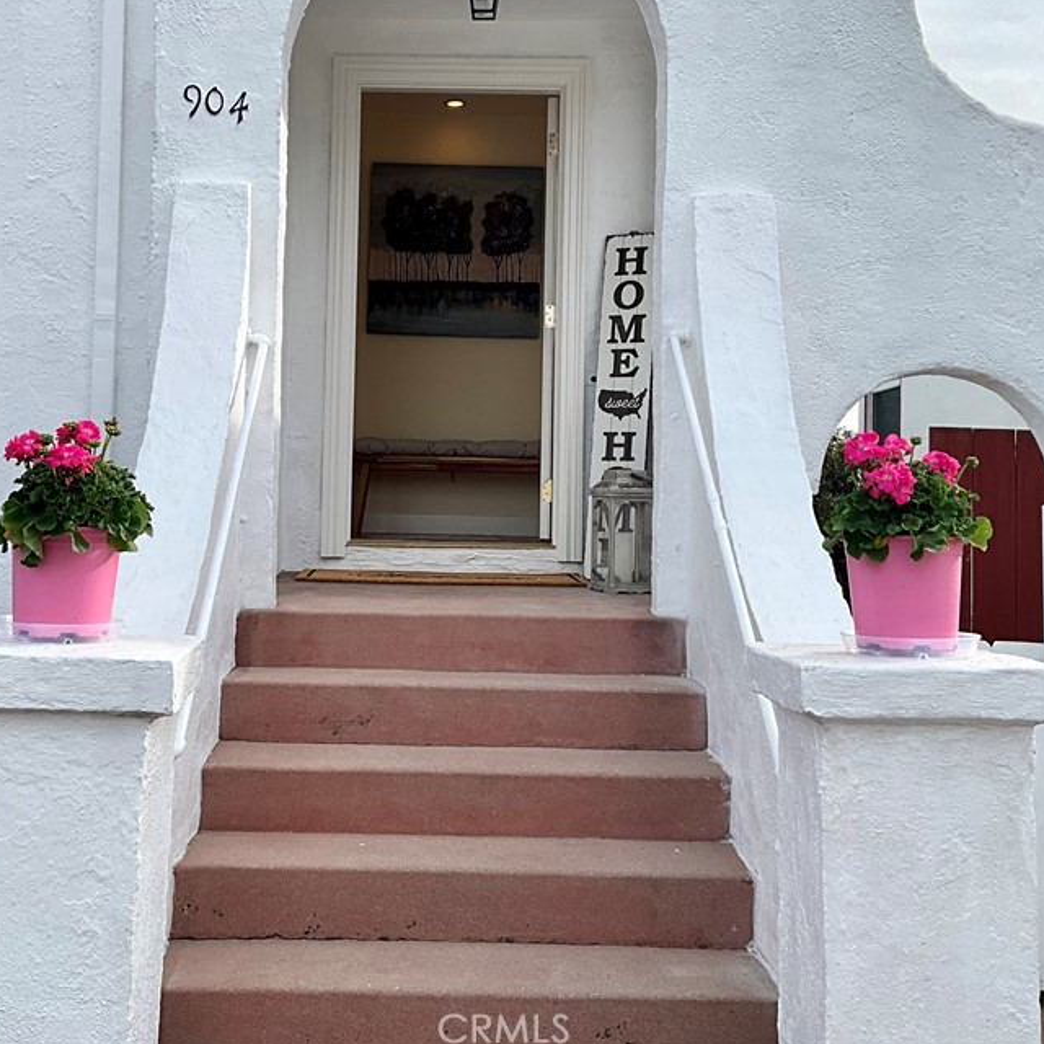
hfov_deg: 40.8
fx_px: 1399
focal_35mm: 41
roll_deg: -1.8
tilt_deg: +3.1
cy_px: 426
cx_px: 422
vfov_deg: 40.8
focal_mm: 3
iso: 25
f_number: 1.8
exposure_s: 1/1377
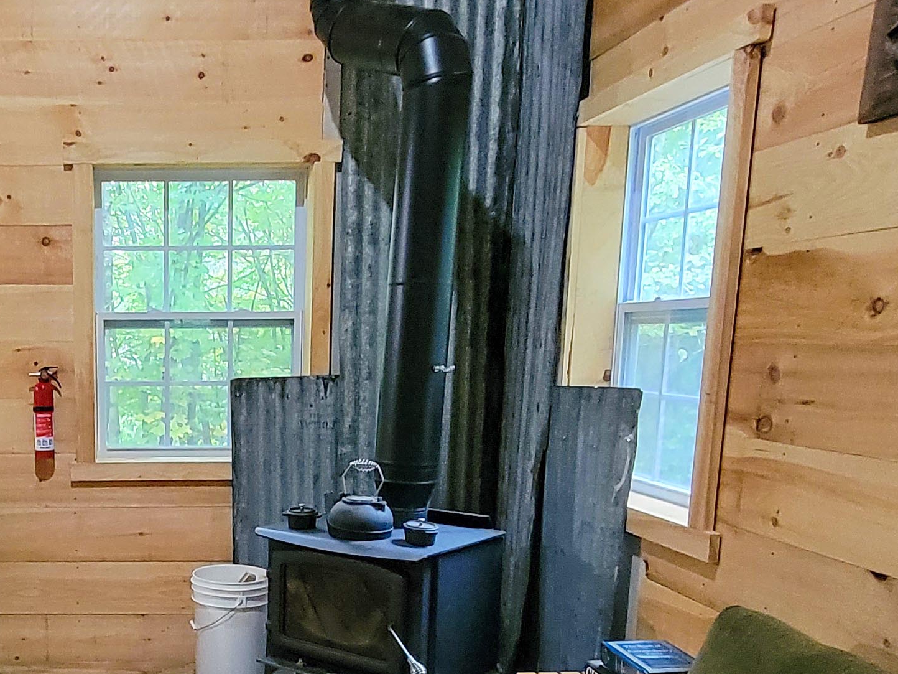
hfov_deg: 47.3
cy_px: 530
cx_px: 126
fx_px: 934
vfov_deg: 38.3
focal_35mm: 36
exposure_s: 1/25
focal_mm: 2.2
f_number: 2.2
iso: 1000
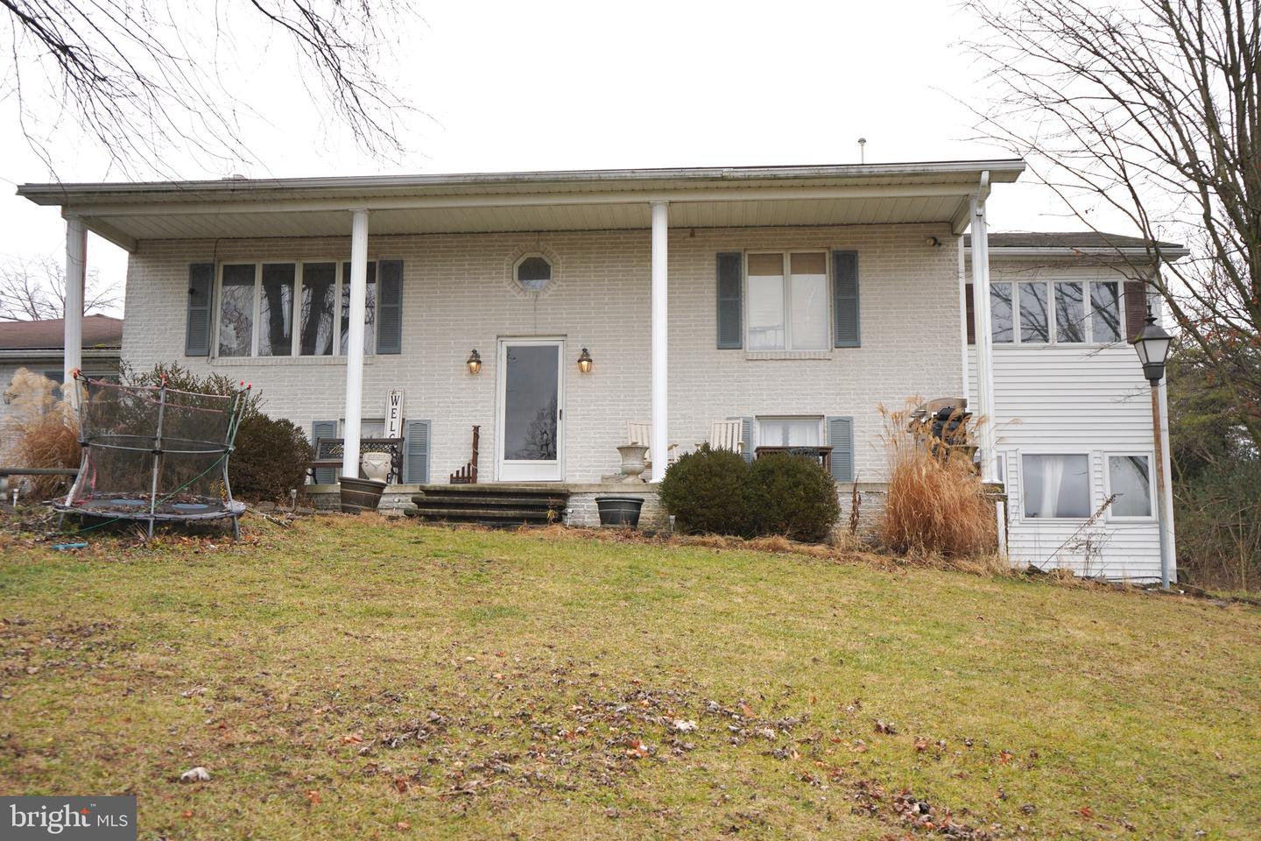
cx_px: 630
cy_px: 420
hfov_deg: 57.2
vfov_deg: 40.0
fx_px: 1156
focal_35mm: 33
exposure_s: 1/100
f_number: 4.5
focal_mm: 33
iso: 100
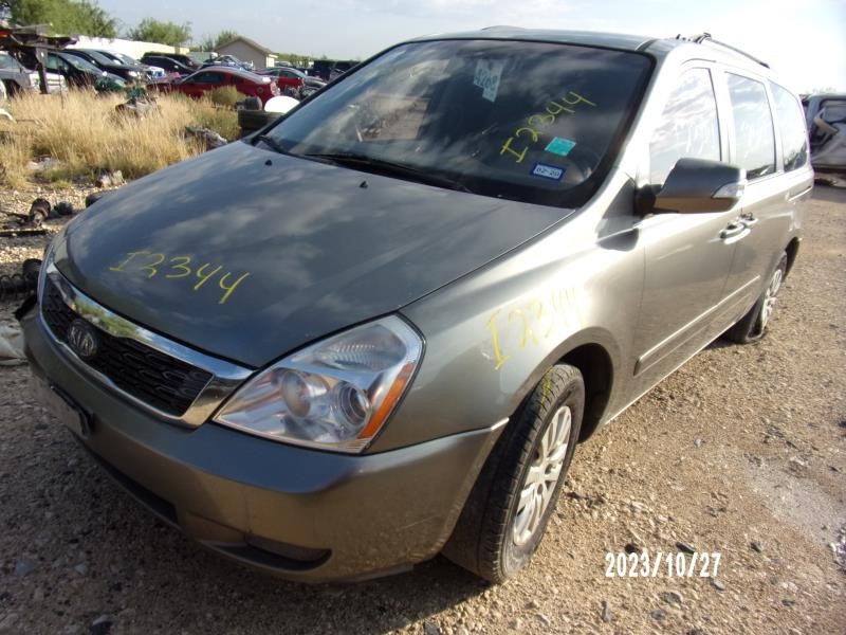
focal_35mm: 24
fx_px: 587
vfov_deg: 56.8
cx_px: 423
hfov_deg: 71.6
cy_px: 318
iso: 80
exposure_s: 1/680
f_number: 3.3
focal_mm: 4.3
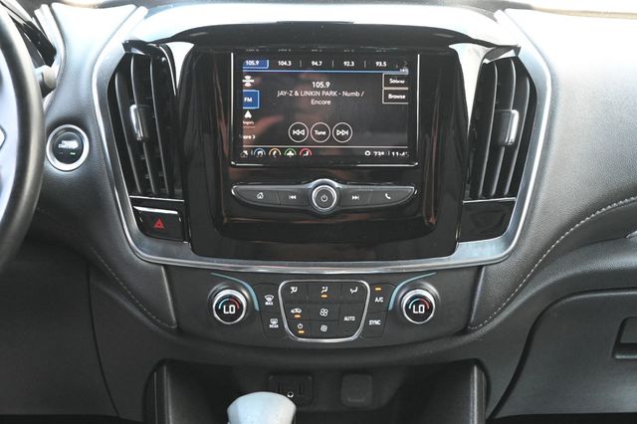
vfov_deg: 20.1
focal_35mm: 68
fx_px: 1194
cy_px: 212
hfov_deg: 29.9
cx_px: 318
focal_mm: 45
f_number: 6
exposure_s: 1/60
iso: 4500
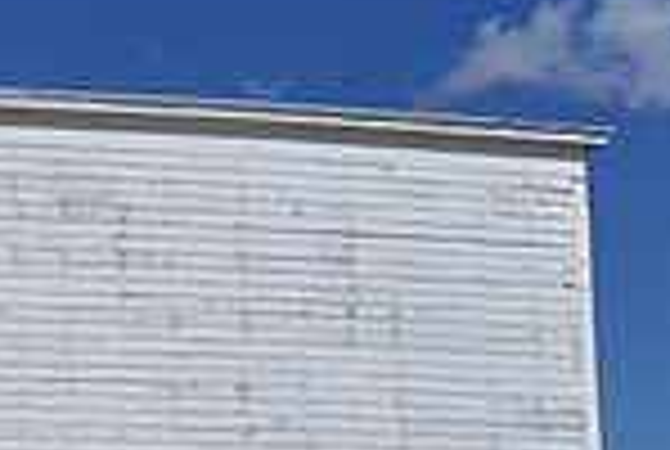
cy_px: 578
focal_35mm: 128
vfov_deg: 10.5
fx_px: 2387
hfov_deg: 14.7
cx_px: -369
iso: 200
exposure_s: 1/320
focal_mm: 22
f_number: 9
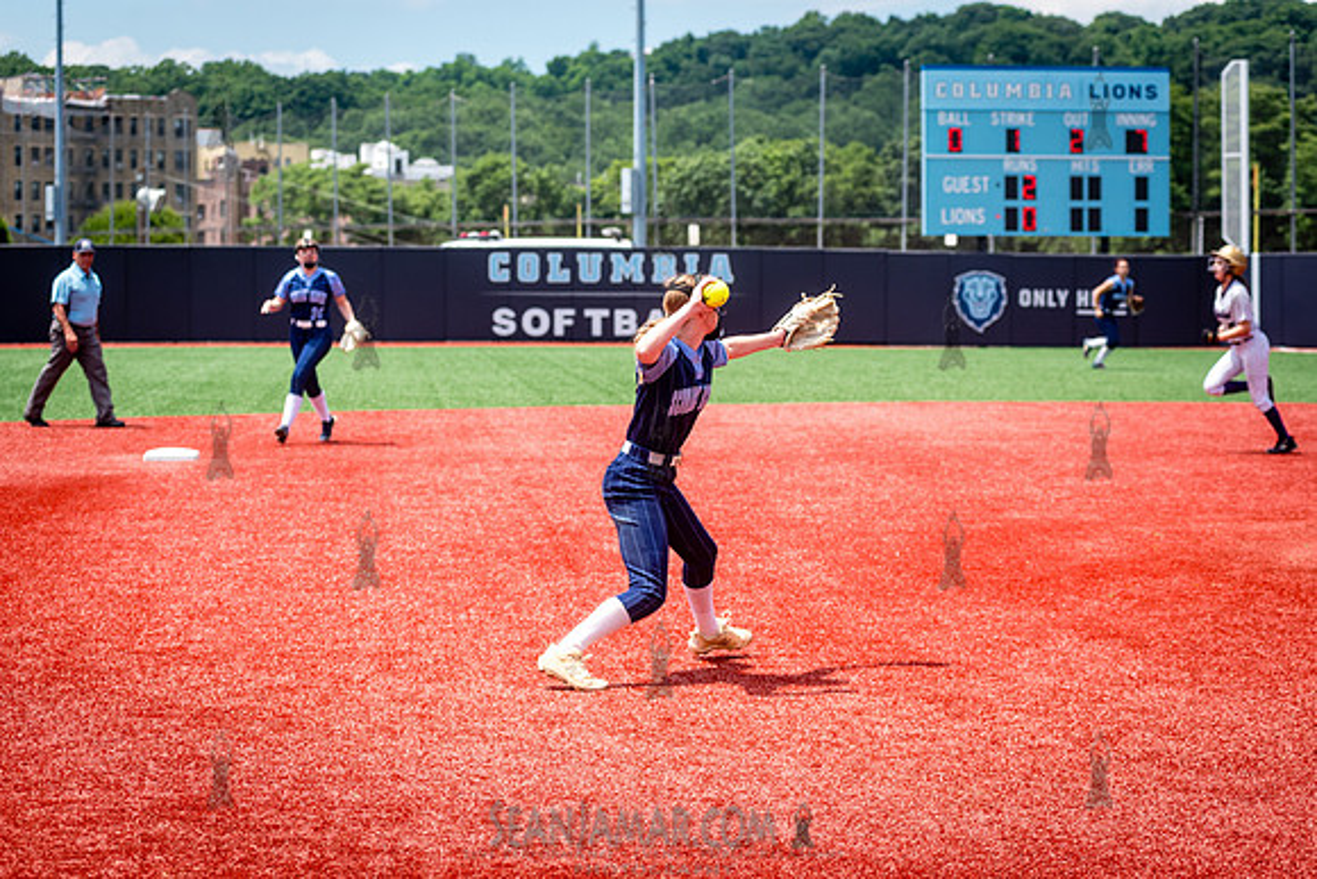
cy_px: 440
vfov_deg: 14.9
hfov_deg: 22.1
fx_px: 3366
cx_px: 658
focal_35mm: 92
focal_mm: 92
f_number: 4.5
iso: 400
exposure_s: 1/2500
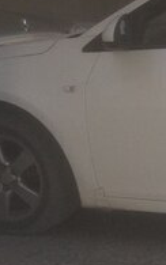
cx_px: 355
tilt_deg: -14.5
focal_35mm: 104
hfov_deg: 11.2
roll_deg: -0.7
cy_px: 164
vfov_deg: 20.0
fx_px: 752
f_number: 2.2
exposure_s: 1/100
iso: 40
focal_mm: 4.15
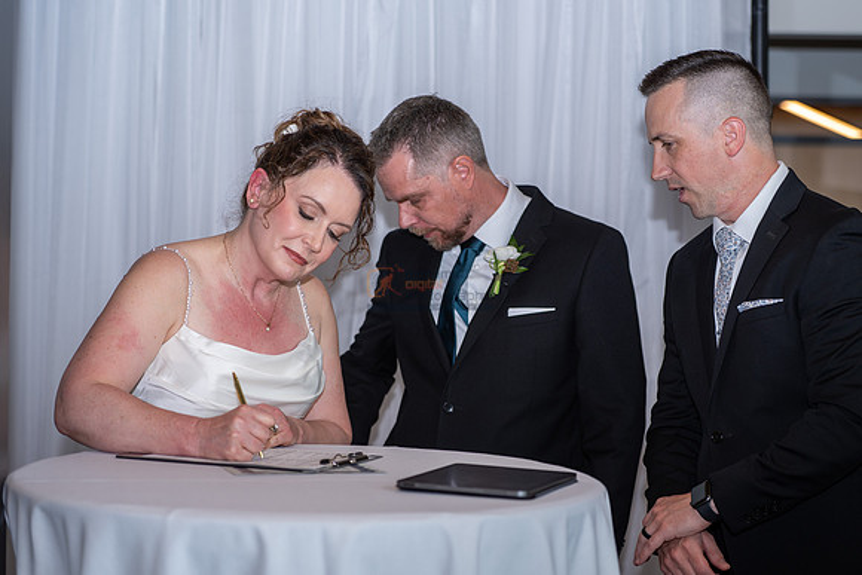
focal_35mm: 75
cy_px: 288
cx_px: 431
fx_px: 1796
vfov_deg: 18.2
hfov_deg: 27.0
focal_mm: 75
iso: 125
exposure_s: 1/160
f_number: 4
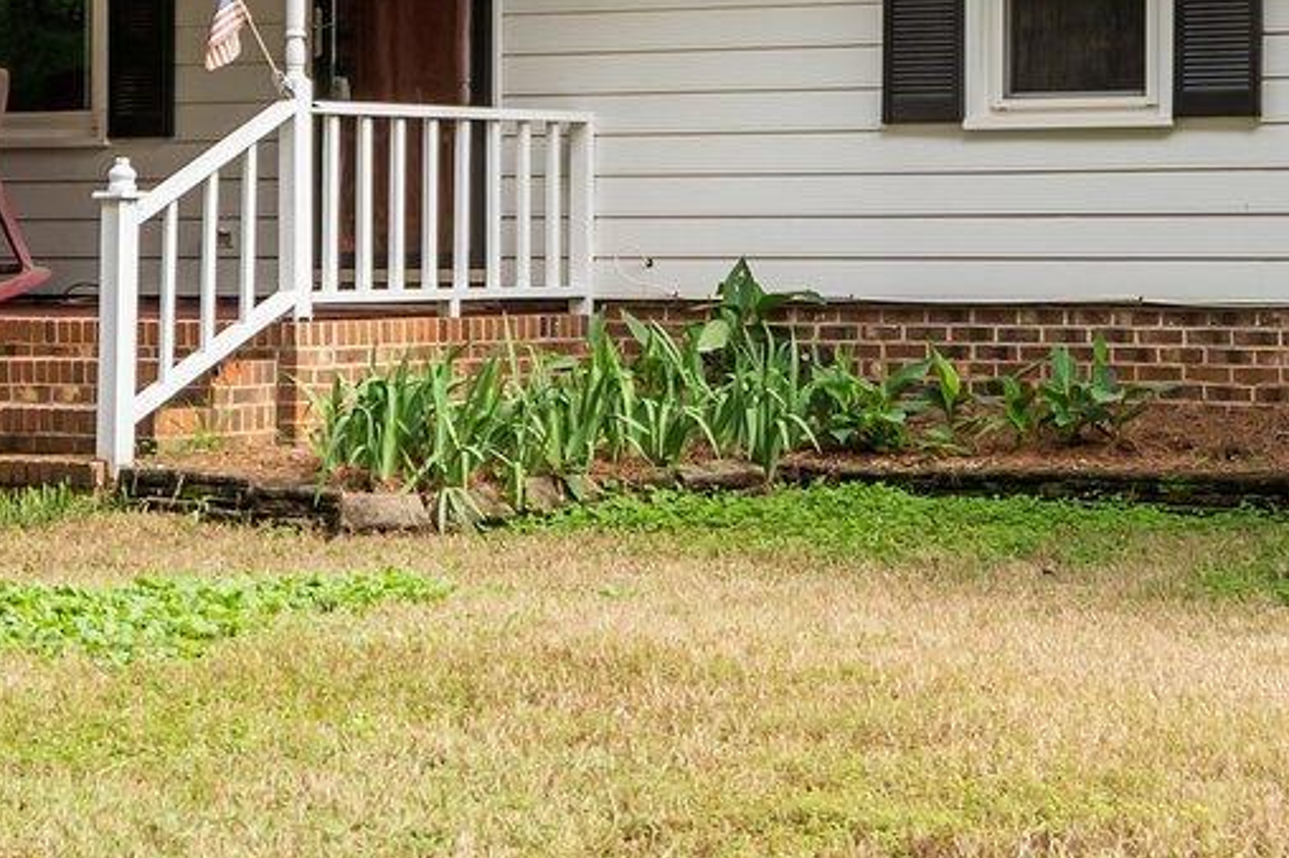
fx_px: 4330
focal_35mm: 121
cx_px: 1045
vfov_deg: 11.2
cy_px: 37
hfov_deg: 16.8
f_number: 4
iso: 250
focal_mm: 30
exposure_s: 1/200
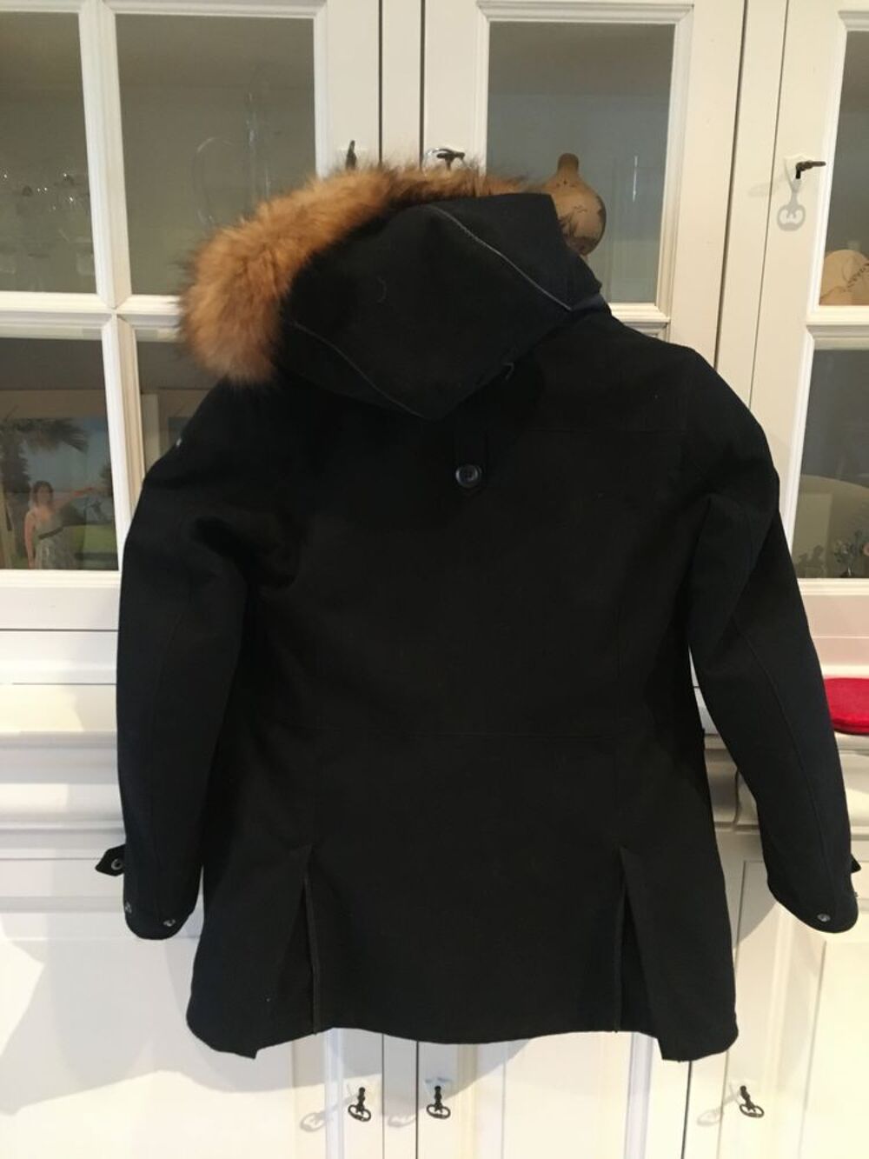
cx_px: 434
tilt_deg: -15.4
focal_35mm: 29
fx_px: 971
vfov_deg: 61.7
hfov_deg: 48.2
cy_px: 580
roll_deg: +0.1
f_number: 2.2
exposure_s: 1/17
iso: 320
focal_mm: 4.15
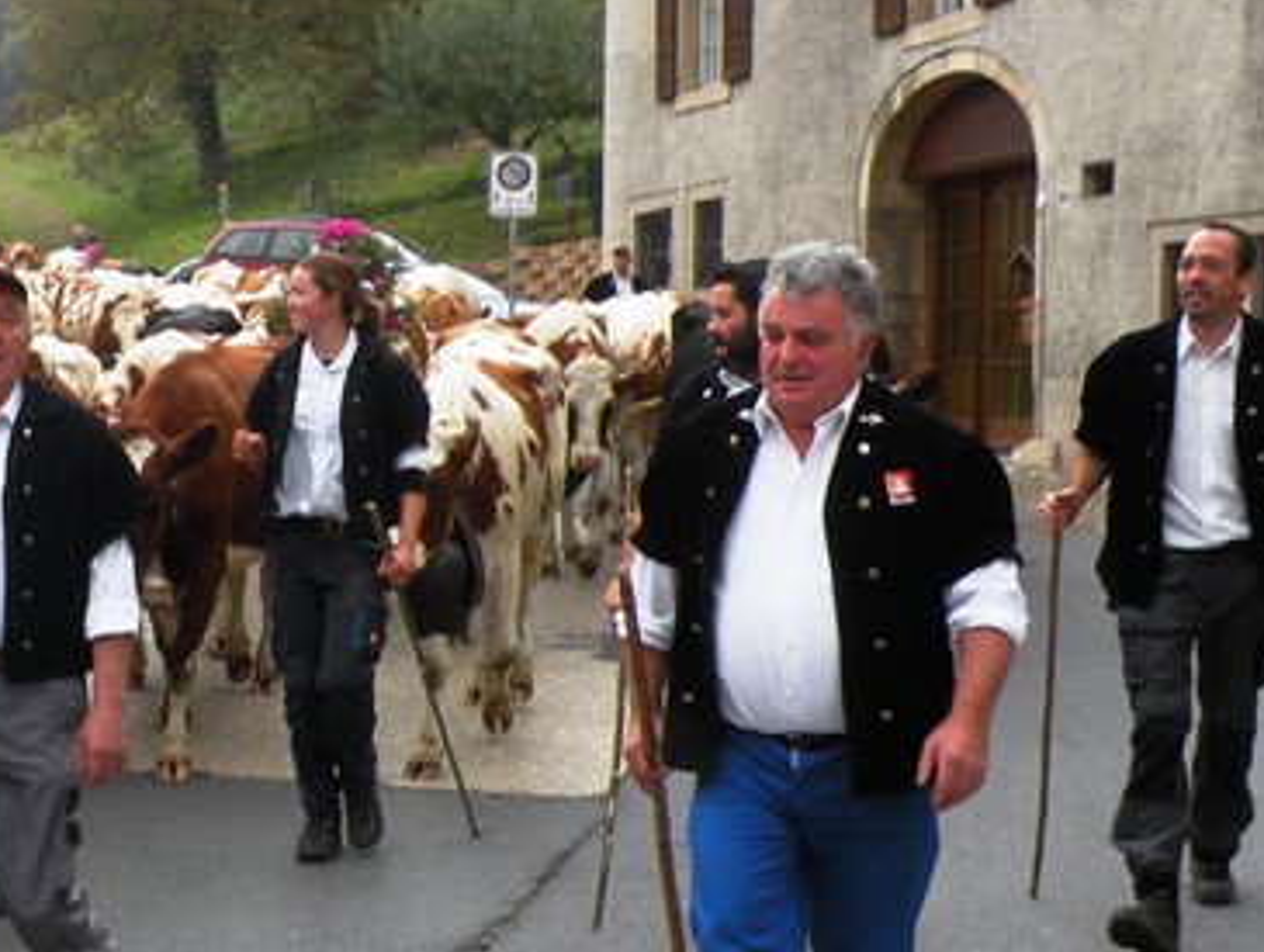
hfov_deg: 31.4
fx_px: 2158
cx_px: 173
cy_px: 554
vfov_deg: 24.9
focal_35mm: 59
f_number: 4.5
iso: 64
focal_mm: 4.7
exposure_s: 1/112
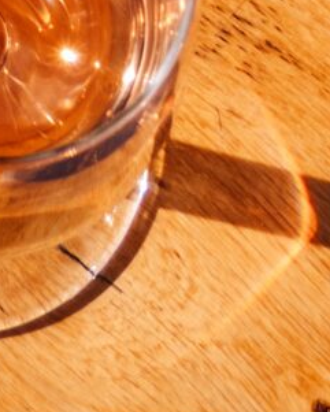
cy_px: -1328
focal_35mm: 327
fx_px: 3990
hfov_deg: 4.6
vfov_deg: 5.2
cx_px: -537
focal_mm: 27.1
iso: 250
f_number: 14
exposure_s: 1/180
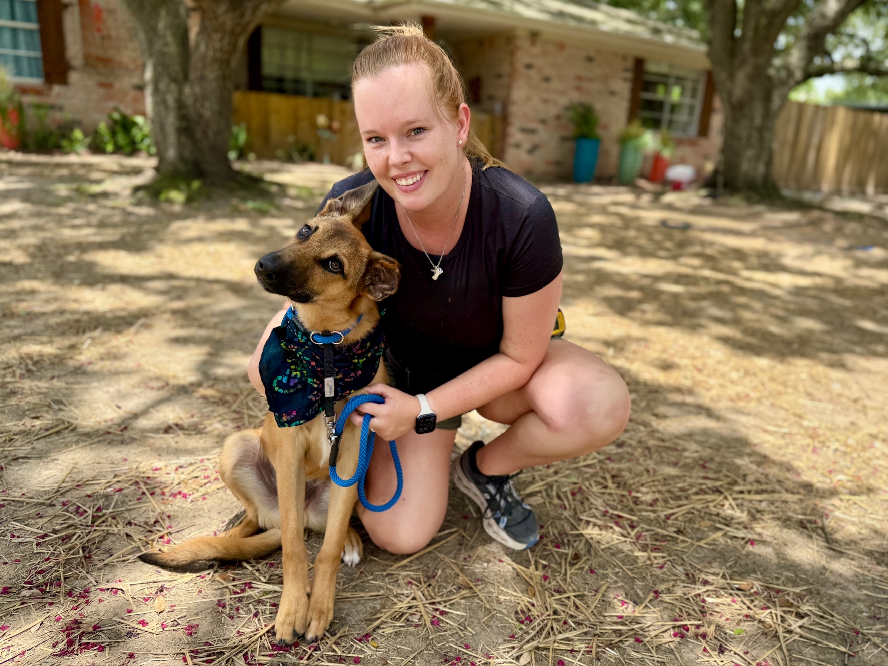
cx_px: 444
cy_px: 333
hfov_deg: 71.6
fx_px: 616
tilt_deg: -13.8
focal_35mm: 24
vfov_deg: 56.8
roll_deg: -0.6
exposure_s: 1/1091
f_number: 1.78
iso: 80
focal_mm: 6.76
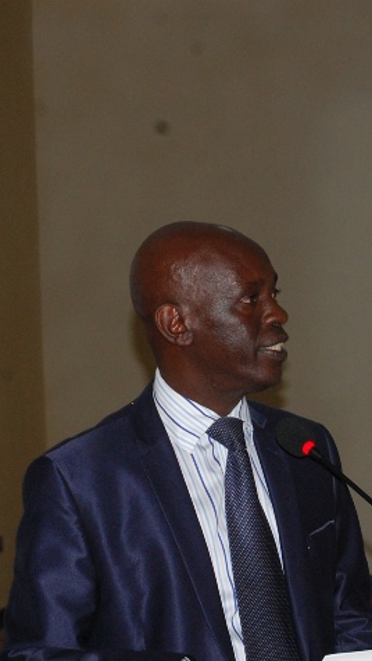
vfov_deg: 14.8
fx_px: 2539
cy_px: 364
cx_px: 205
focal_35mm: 145
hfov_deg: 8.4
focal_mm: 55
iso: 800
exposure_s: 1/60
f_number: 5.6
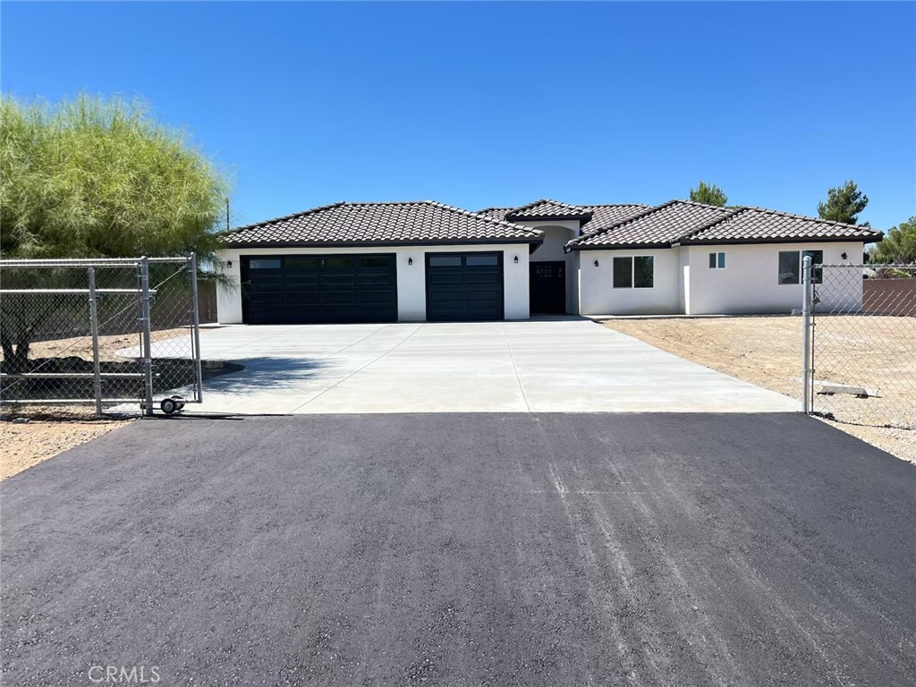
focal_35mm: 26
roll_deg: +1.1
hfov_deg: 67.3
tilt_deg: -4.1
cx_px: 458
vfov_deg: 53.1
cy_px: 344
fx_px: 688
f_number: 1.6
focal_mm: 5.1
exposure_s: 1/2463
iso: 50
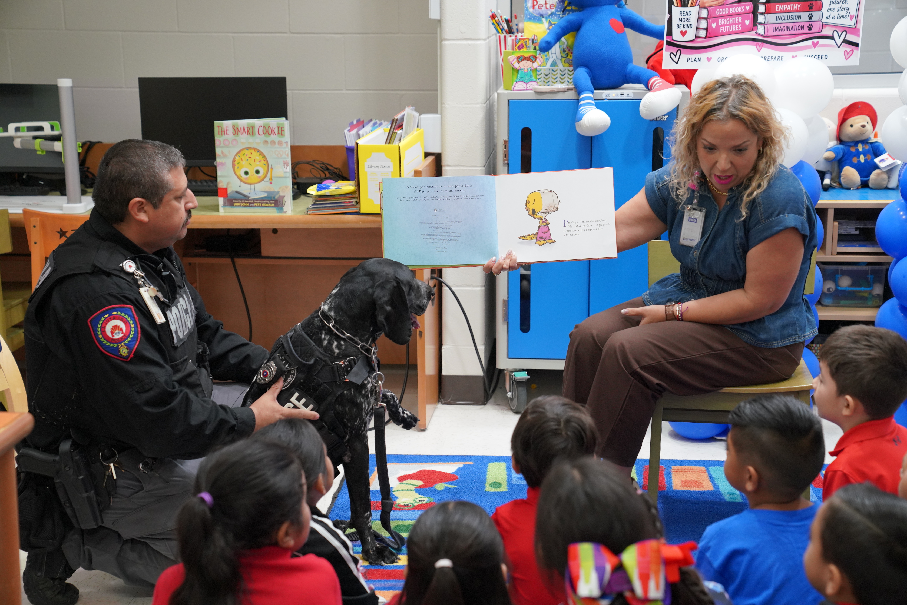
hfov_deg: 32.4
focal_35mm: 62
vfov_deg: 21.9
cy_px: 302
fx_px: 1562
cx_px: 454
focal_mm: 62
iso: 2000
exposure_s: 1/160
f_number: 4
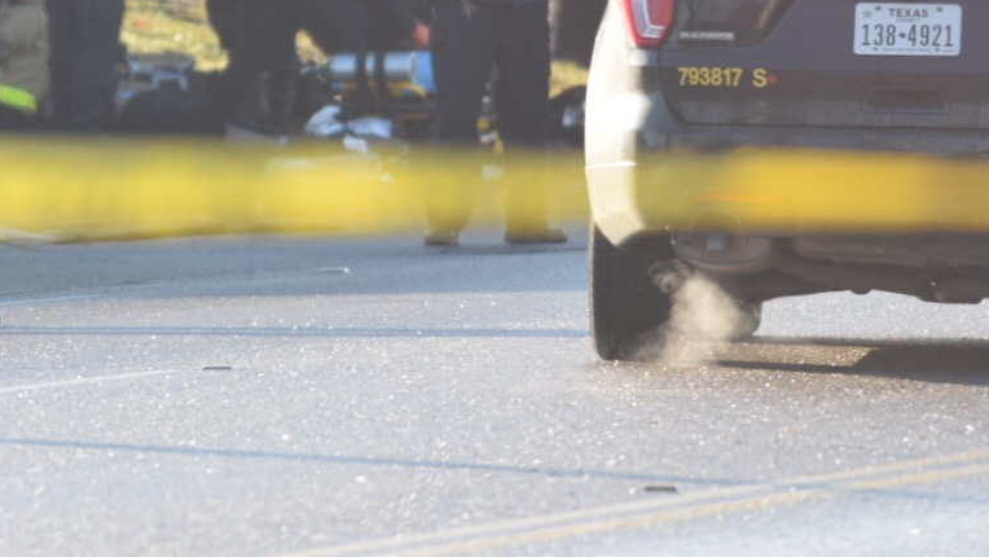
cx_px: -34
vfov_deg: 1.2
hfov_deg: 2.2
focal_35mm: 999
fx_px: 26202
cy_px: -91
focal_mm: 300
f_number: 4
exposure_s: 1/1000
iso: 560
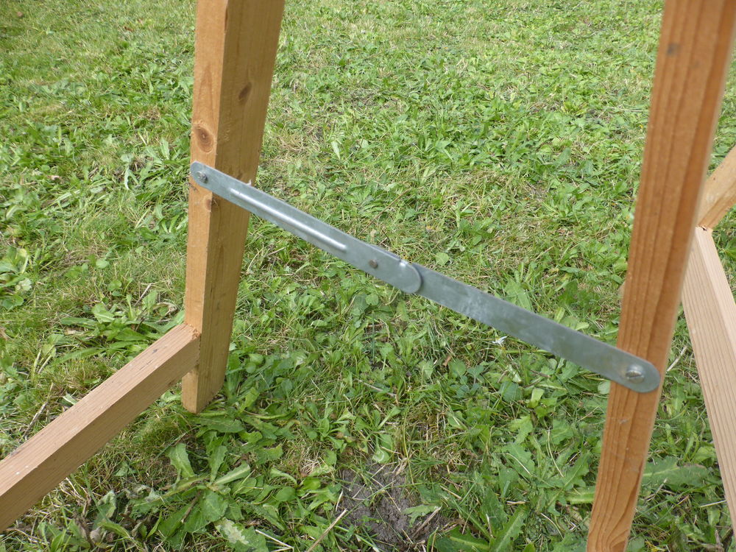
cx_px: 368
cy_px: 276
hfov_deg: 69.4
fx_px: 532
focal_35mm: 25
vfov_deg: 54.9
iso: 100
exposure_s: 1/160
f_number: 3.3
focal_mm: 4.3
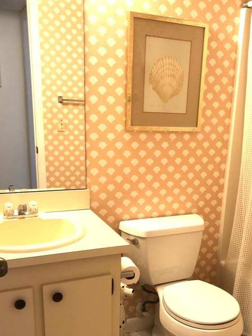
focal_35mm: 40
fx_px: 388
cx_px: 166
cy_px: 225
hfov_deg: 35.7
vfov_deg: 46.0
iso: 40
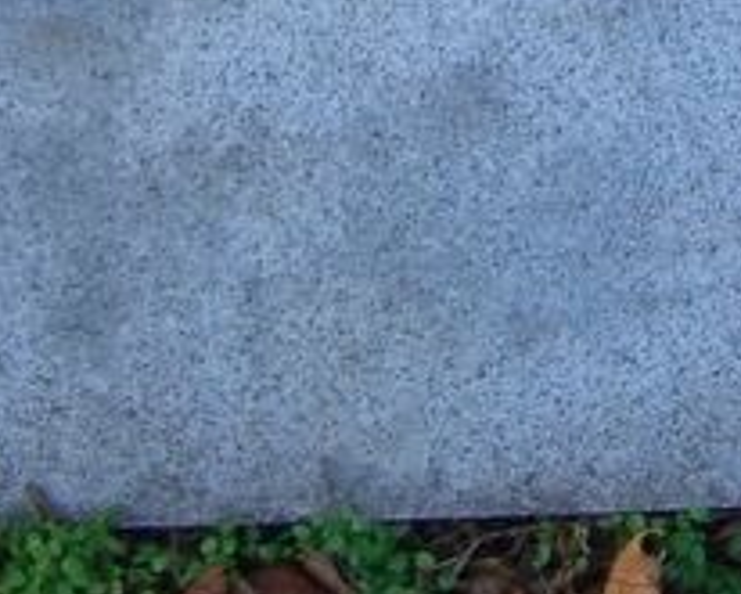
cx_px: 439
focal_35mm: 144
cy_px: -760
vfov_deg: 9.7
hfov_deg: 13.4
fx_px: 3160
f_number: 2.8
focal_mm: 7.9
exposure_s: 1/60
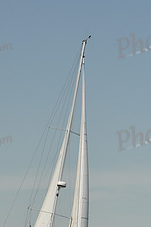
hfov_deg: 4.5
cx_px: 64
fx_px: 1935
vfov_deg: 6.7
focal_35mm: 308
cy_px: 192
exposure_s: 1/800
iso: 250
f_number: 7.1
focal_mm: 120
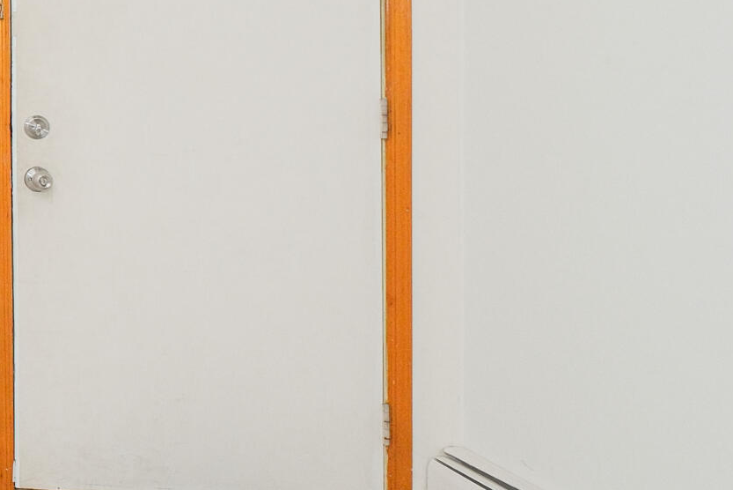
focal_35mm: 54
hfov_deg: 24.7
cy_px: 75
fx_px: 1100
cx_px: -455
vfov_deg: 24.5
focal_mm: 10
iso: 1000
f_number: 7.1
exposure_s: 1/80
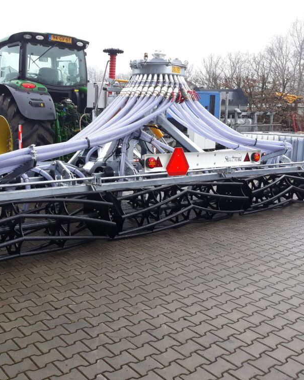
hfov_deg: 40.8
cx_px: 112
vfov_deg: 50.3
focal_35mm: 36
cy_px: 186
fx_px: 405
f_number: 1.7
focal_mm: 3.7
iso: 40
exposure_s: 1/115
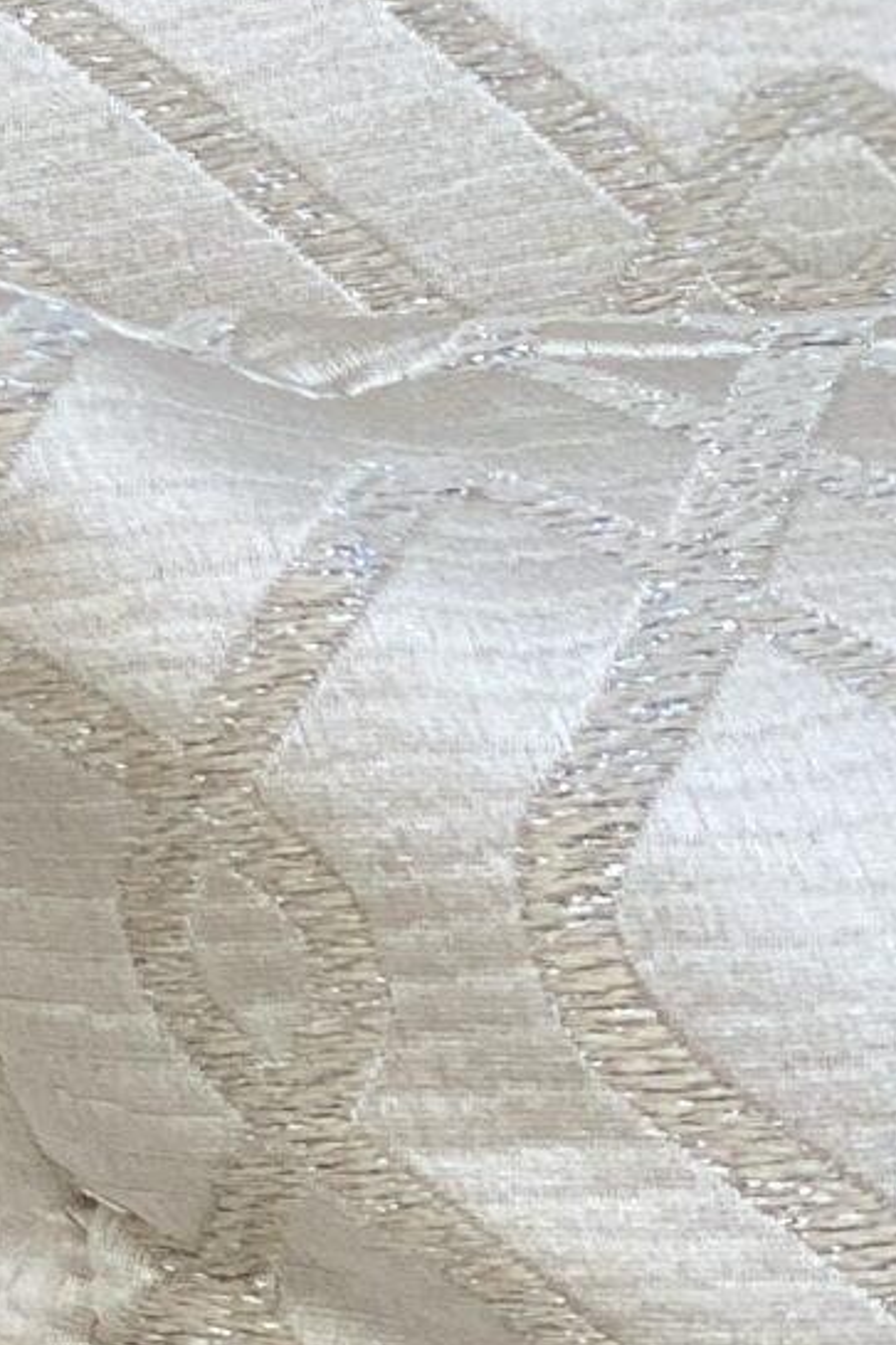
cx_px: -721
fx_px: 9488
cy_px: -232
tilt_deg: -31.4
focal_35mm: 254
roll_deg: -10.3
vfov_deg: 8.0
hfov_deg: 5.3
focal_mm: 6
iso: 32
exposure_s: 1/122
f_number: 2
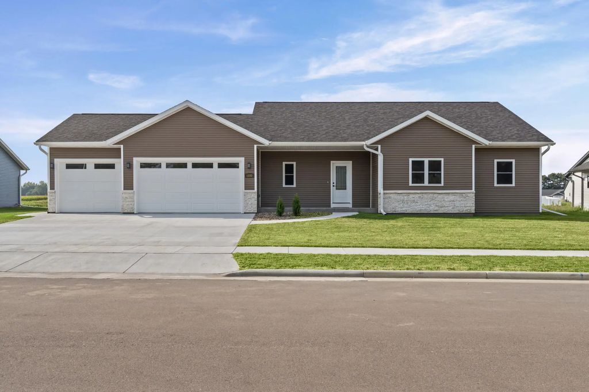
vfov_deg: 49.5
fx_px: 425
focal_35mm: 26
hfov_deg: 69.4
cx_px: 294
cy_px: 196
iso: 320
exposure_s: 1/25
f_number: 16
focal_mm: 26
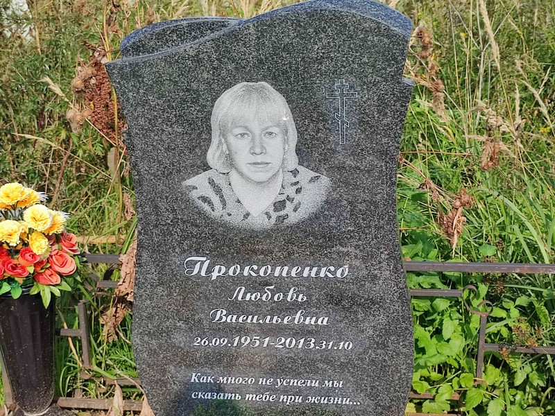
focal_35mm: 25
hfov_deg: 69.4
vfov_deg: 54.9
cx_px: 278
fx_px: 401
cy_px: 208
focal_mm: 6.04
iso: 50
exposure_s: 1/690
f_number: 1.9
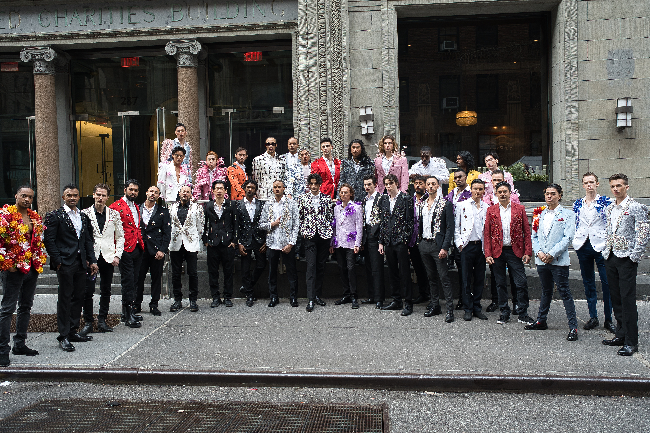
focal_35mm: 35
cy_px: 216
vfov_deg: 37.9
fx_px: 632
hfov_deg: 54.4
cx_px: 325
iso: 500
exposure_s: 1/160
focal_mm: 35
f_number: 4
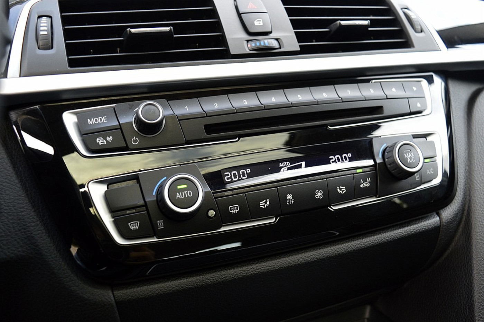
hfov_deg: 53.2
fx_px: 483
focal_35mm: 36
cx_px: 242
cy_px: 161
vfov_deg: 36.8
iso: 800
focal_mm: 24
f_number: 5.6
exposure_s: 1/60
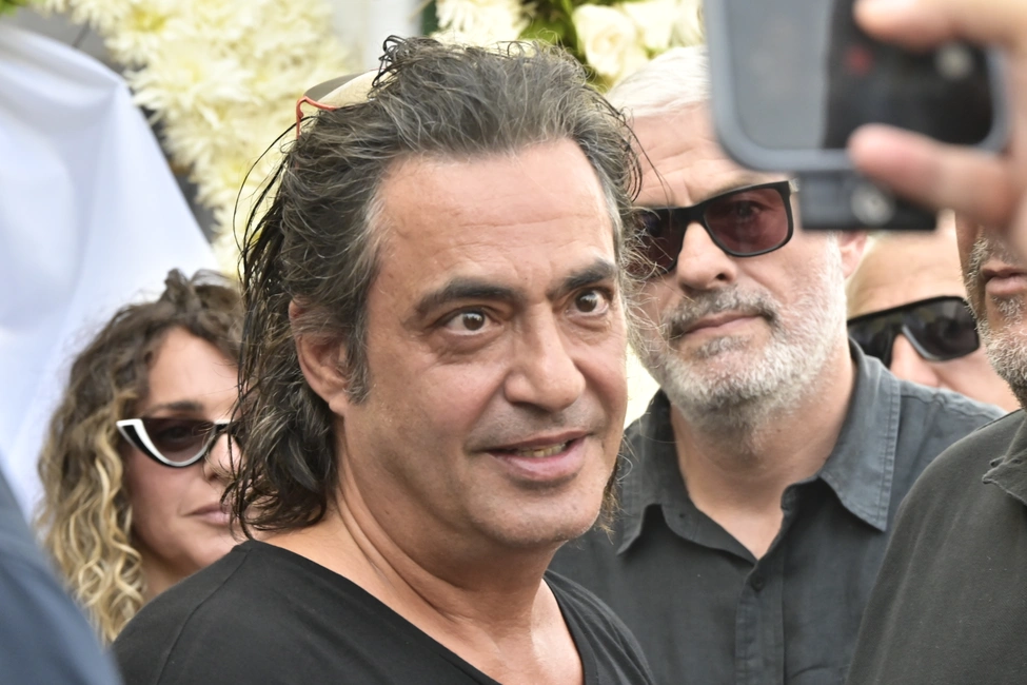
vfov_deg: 10.1
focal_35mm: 136
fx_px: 3879
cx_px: 514
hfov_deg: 15.1
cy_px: 342
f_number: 8
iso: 2500
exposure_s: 1/500
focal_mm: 91
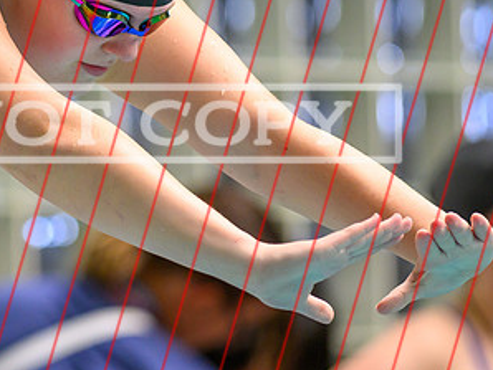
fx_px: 10491
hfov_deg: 2.7
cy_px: 141
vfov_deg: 2.0
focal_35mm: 736
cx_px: -14
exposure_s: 1/800
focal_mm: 300
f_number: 2.8
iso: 1600
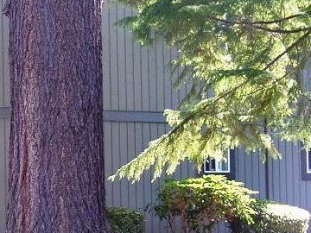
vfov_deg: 11.6
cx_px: -3
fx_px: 1150
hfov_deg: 15.1
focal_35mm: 128
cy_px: 177
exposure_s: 1/80
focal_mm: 11.5
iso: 50
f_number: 3.2
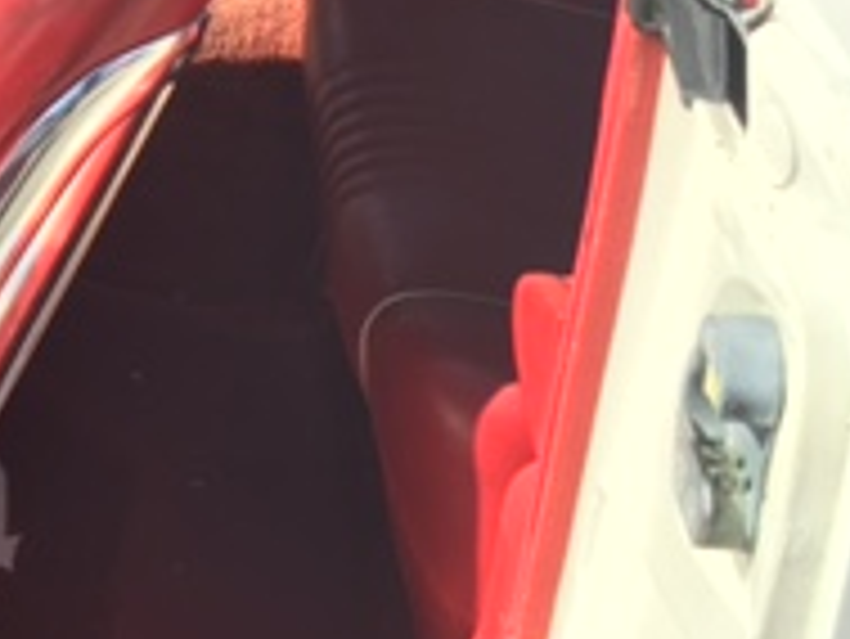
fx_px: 2408
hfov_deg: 17.8
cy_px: -18
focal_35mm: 98
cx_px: -450
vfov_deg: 14.8
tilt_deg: -28.2
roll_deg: +3.3
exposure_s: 1/989
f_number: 2.2
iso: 32
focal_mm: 4.15
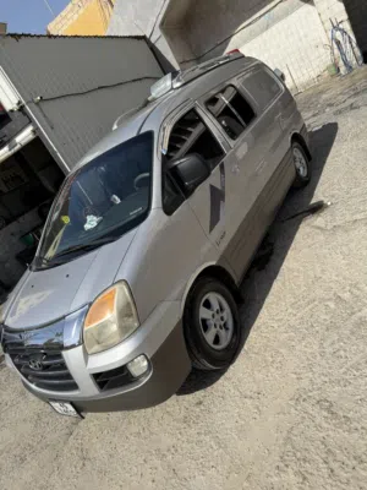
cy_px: 245
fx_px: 339
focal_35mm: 24
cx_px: 184
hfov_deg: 56.8
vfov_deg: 71.6
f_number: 1.78
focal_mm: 6.76
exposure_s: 1/4975
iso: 80
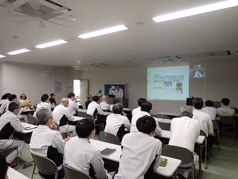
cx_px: 119
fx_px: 172
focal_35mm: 25
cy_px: 90
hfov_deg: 69.4
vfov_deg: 54.9
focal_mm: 4.5
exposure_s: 1/200
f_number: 2
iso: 400
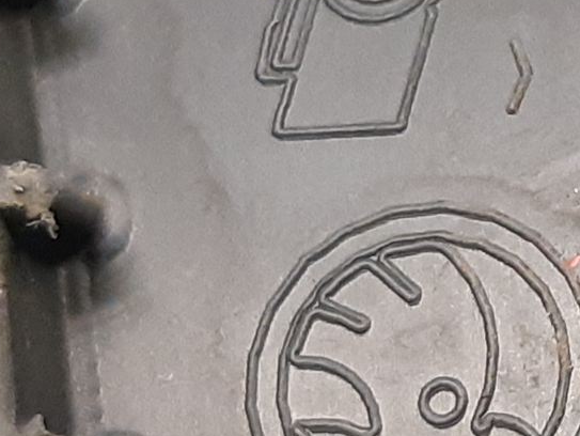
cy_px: 158
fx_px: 1643
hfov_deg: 18.5
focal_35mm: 98
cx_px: 769
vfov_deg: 15.1
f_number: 1.7
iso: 320
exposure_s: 1/50
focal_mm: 3.93
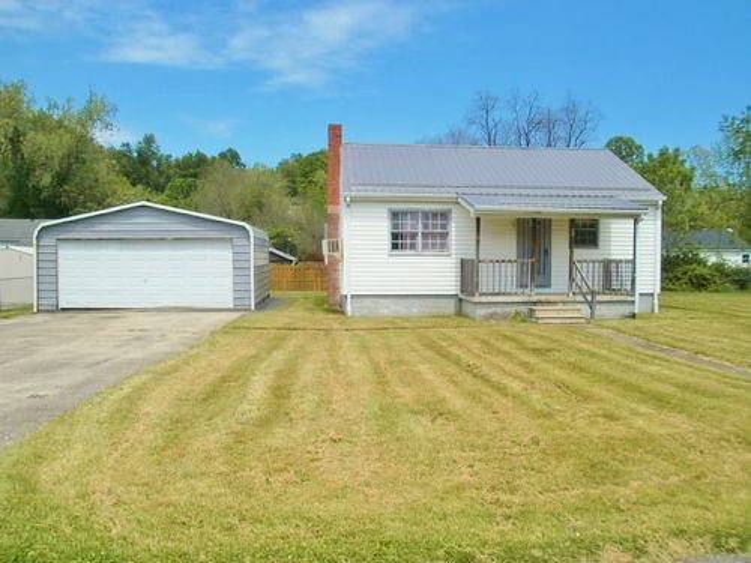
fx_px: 673
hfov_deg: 58.4
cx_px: 376
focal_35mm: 31
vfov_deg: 45.4
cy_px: 282
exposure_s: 1/320
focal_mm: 5.45
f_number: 8.5
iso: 100
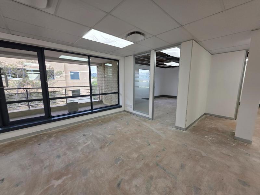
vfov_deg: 89.9
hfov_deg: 106.2
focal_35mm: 13
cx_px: 130
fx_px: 98
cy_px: 98
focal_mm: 2.2
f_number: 1.9
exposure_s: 1/100
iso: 50
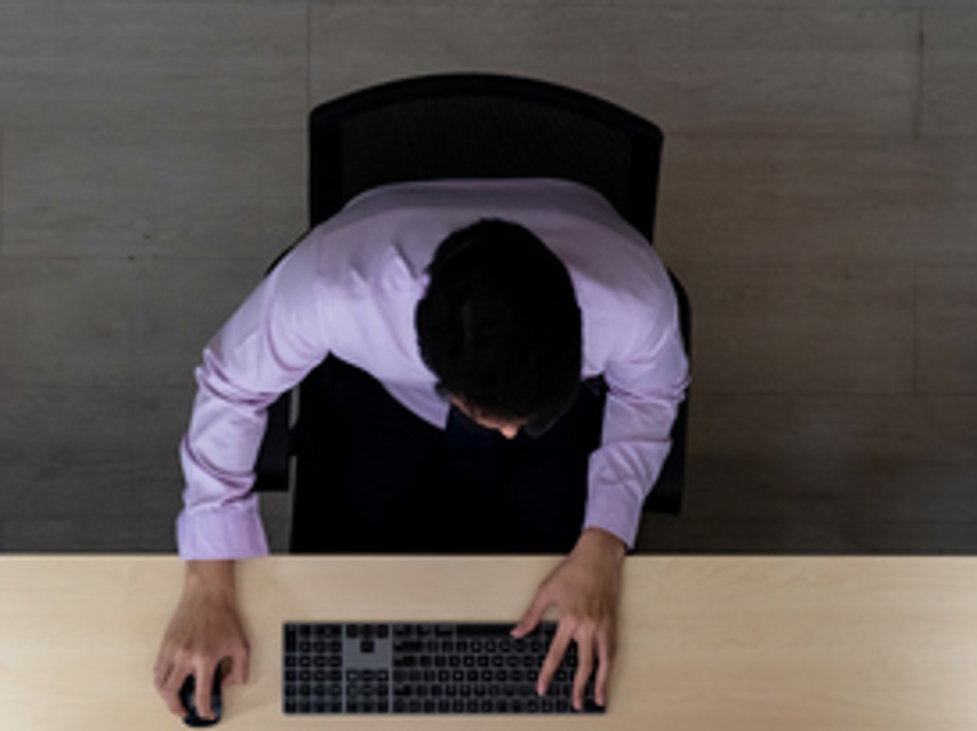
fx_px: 3440
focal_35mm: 122
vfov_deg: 12.1
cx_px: 414
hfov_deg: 16.2
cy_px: 312
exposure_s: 1/80
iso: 640
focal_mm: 48
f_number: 2.8
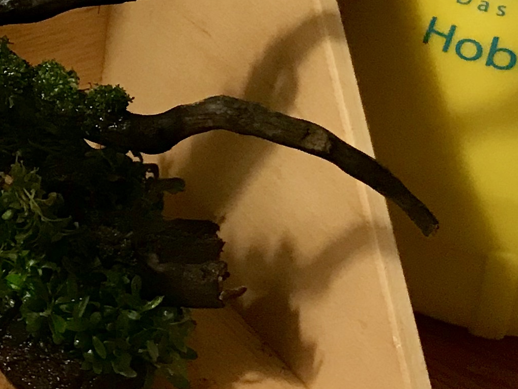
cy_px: 81
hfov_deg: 15.8
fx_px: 1661
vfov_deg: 13.3
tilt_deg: -23.4
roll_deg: +0.5
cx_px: -340
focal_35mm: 111
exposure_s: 1/17
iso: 50
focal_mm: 3.99
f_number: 1.8
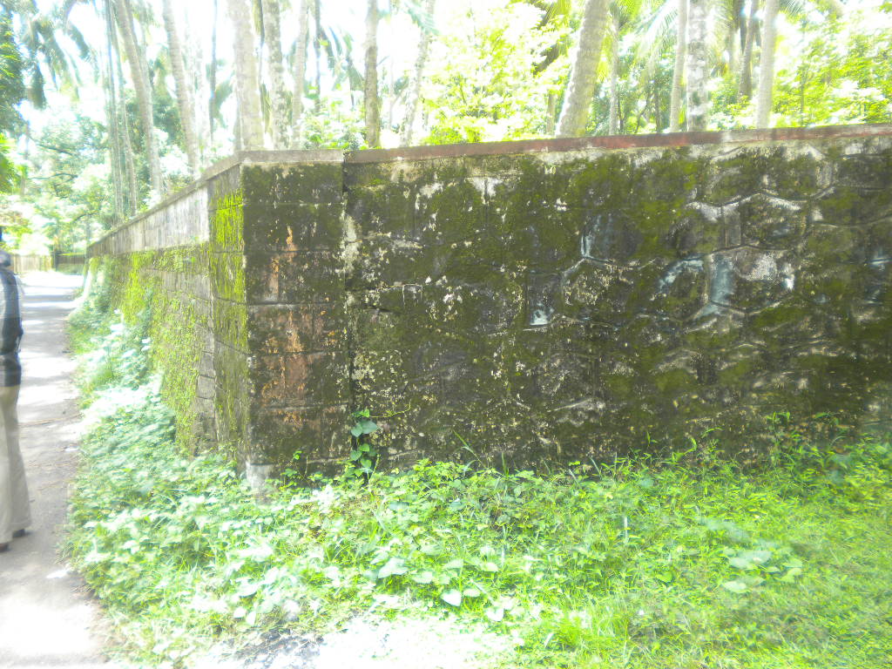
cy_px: 334
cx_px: 446
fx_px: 902
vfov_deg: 40.7
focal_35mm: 35
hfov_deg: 52.6
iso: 122
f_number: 3.1
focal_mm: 6.3
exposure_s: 1/68.6
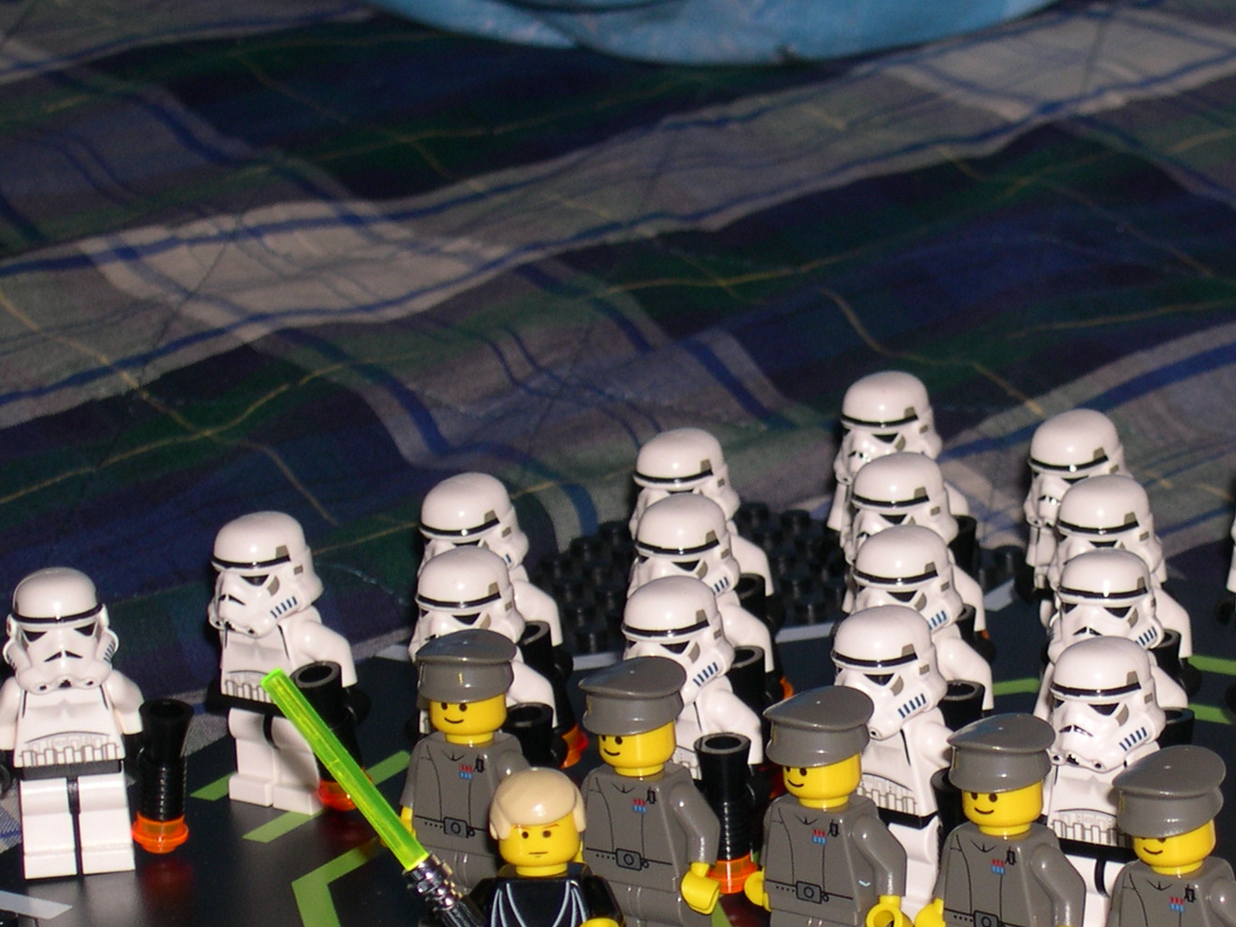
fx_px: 5891
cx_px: 893
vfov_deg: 9.0
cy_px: 787
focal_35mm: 165
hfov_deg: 12.0
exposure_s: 1/60
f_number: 4.6
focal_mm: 20.5
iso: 100
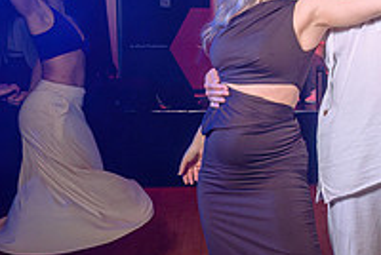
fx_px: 837
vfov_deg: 17.3
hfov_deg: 24.9
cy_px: 110
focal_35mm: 79
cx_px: 339
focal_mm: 24
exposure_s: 1/50
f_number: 2.8
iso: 800
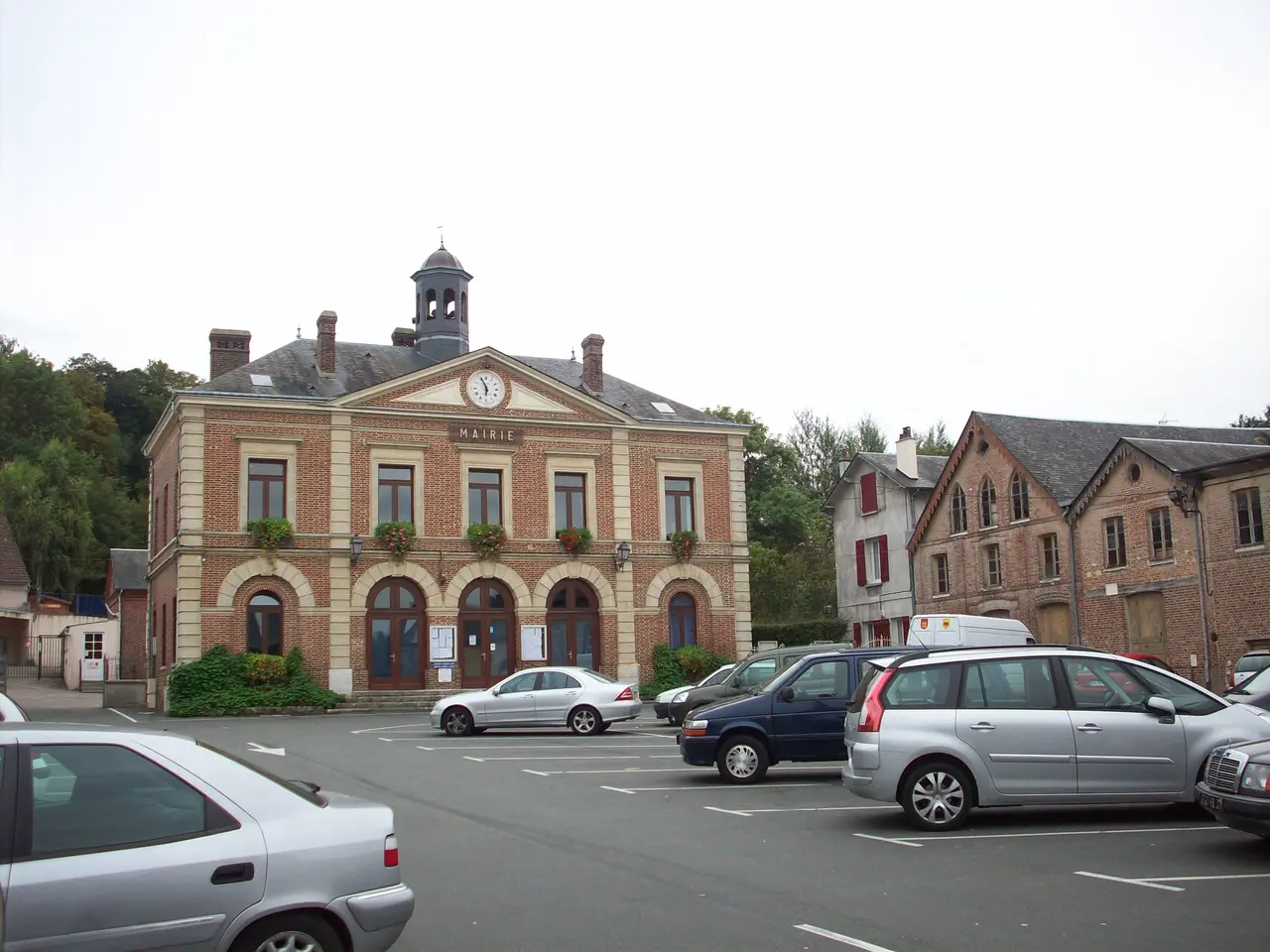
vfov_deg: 38.7
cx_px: 635
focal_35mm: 37
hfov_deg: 50.1
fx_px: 1357
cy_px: 476
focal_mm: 6.2
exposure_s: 1/204
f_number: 2.8
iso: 80
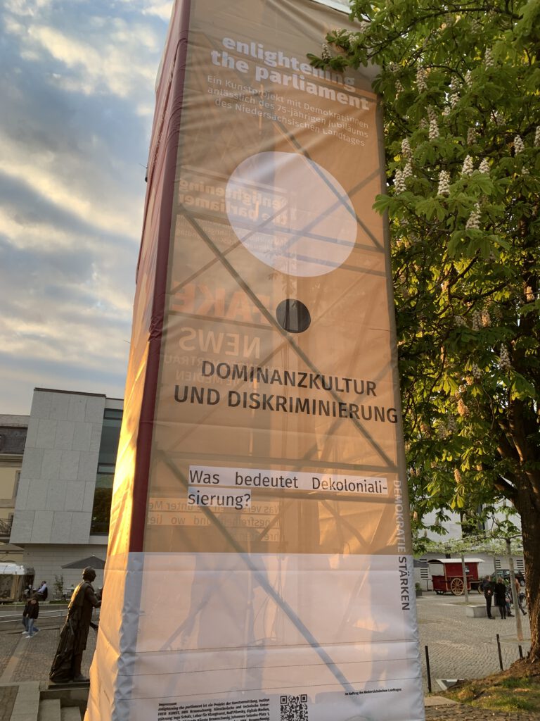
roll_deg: -1.0
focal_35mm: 26
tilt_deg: +20.6
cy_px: 360
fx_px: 541
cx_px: 270
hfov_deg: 53.1
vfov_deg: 67.3
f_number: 1.8
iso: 25
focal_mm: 4.25
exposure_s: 1/126
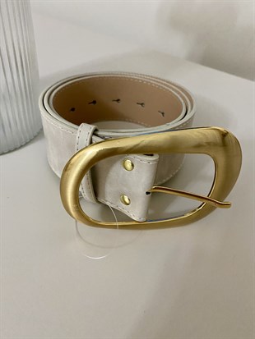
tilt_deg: -39.5
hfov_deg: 54.9
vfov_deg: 69.4
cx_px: 128
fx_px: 245
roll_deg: -8.1
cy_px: 170
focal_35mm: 25
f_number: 1.8
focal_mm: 4.25
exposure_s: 1/33
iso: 500
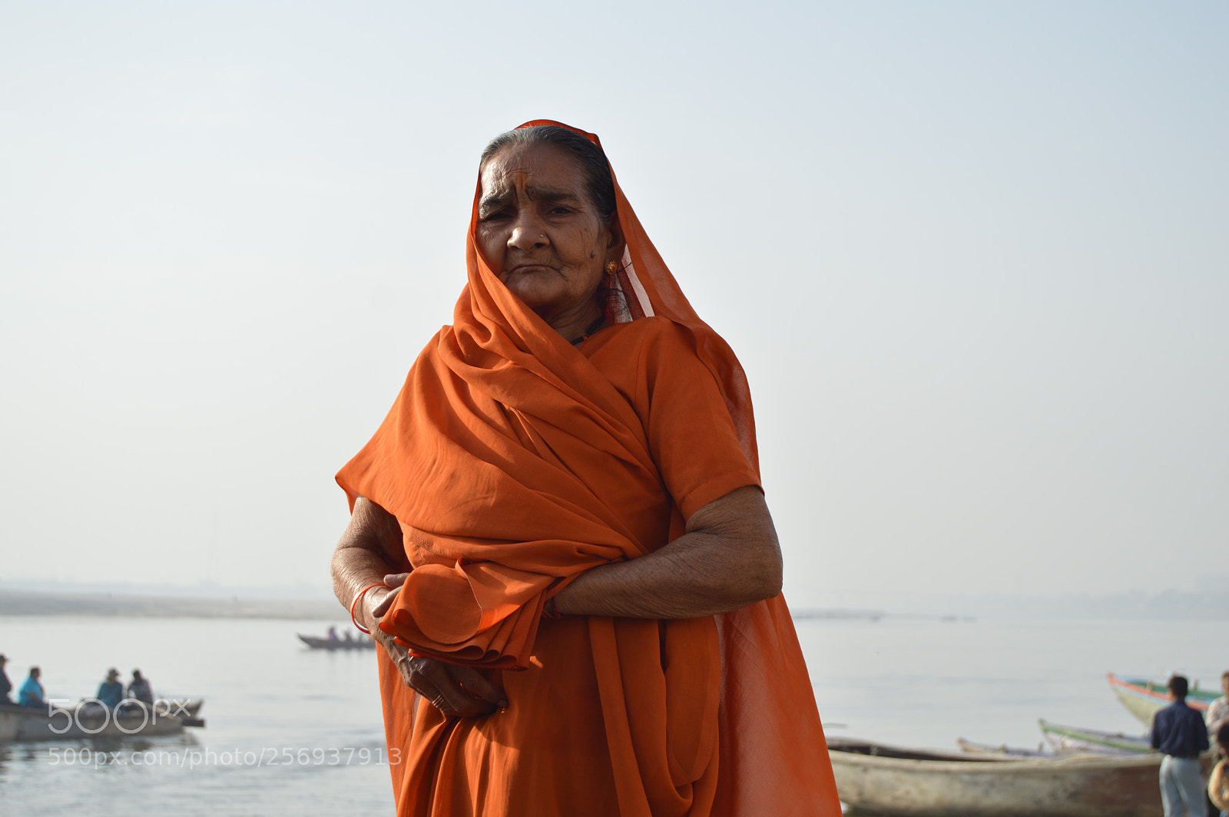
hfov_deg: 29.3
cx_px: 614
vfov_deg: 19.7
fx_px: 2354
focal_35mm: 69
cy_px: 408
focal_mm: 46
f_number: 5.3
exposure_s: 1/320
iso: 100
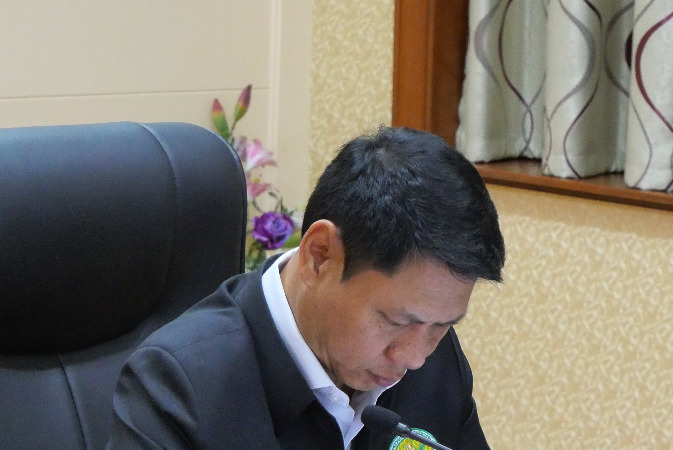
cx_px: 375
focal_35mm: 183
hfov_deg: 11.2
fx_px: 3423
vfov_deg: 7.5
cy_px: 375
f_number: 5.6
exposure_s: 1/30
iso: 3200
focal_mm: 46
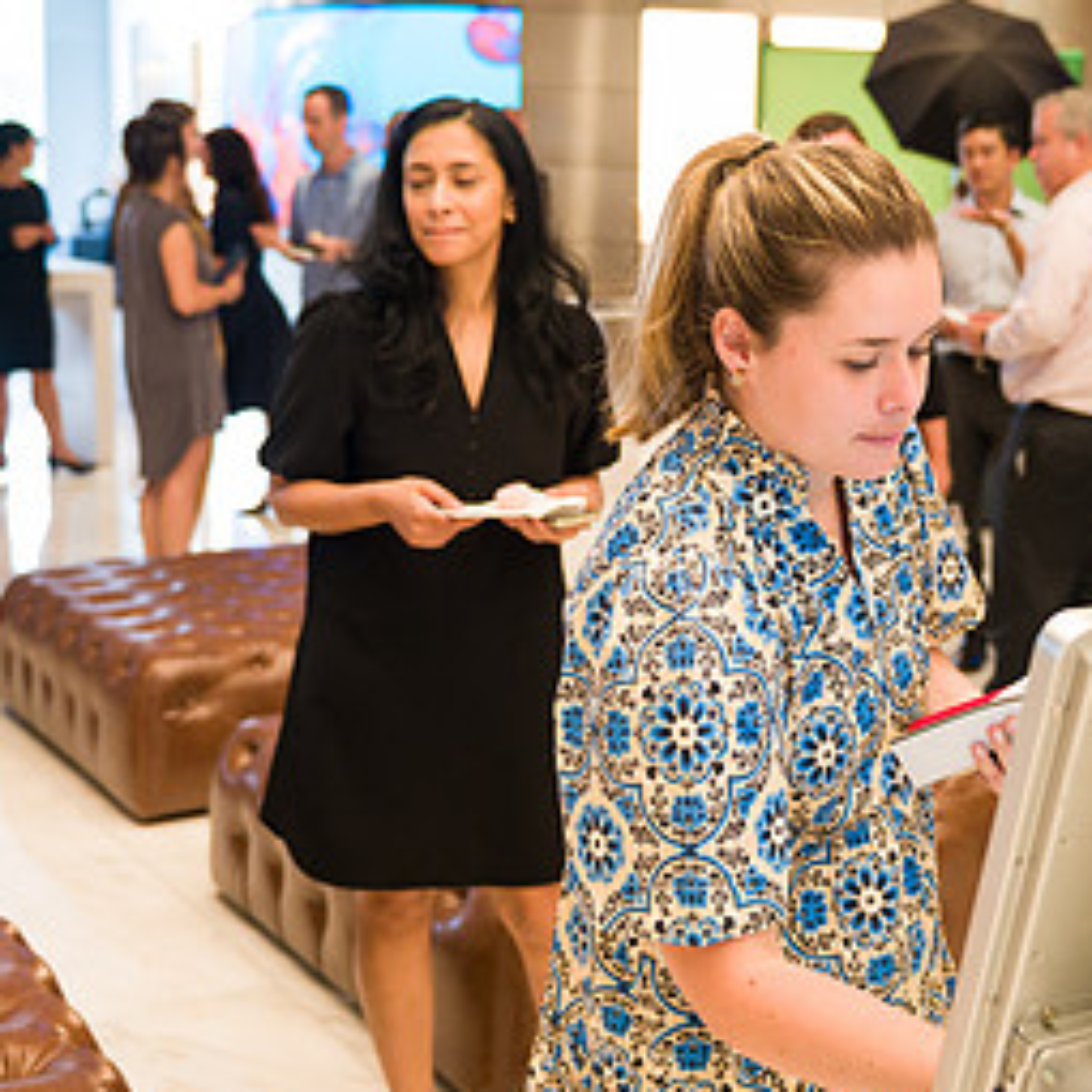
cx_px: 788
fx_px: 1999
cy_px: 510
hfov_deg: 30.2
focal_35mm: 56
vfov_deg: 30.5
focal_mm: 29
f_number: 3.2
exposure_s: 1/200
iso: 1000
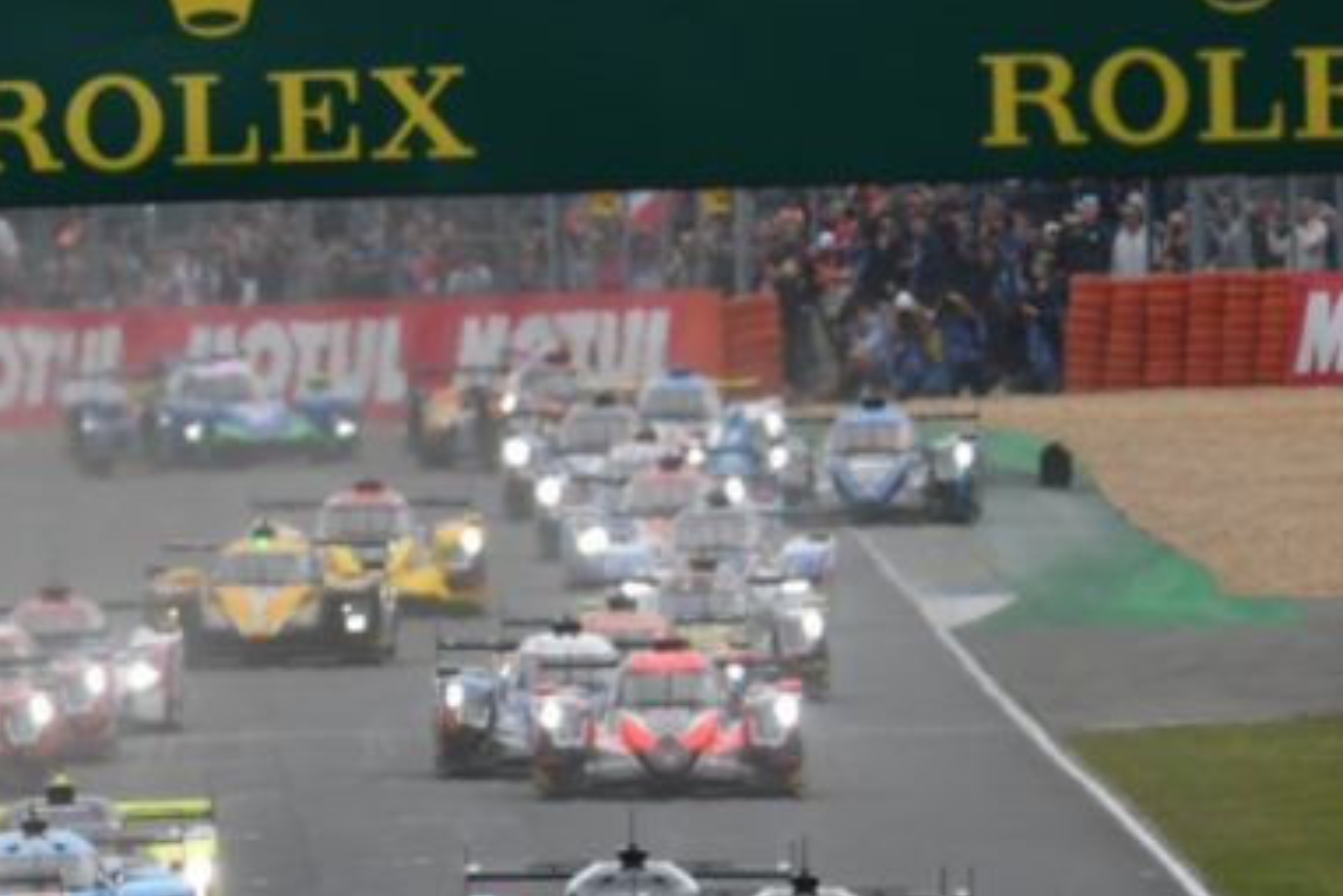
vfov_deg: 0.7
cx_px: -42
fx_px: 75083
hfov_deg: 1.0
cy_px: 662
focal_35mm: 2012
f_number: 4
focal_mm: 500
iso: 320
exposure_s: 1/3200
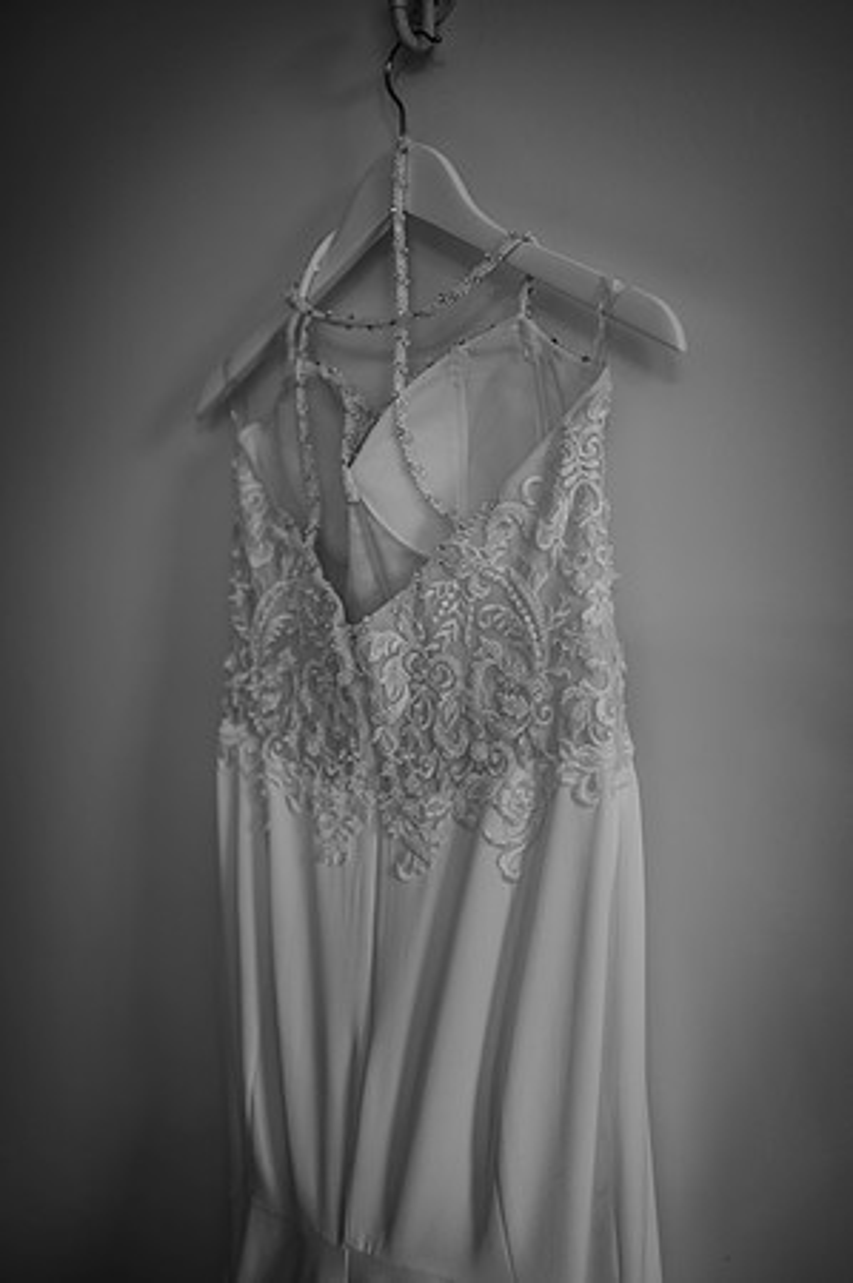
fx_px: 1247
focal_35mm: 35
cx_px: 426
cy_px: 642
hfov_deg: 37.8
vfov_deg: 54.5
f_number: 1.8
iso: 100
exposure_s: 1/80
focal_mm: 35
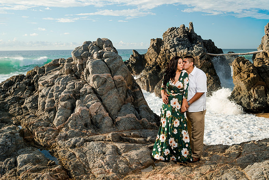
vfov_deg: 37.9
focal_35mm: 35
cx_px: 134
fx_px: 262
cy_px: 90
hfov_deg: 54.4
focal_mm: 35
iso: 50
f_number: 10
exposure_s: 1/100
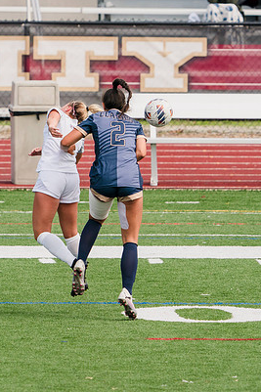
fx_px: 8772
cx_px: 75
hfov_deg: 1.7
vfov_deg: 2.6
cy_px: 138
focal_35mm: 806
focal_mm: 400
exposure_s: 1/1600
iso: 500
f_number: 6.3
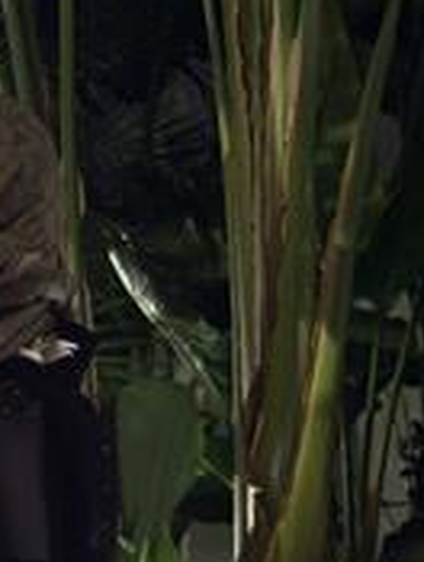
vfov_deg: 16.8
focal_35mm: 113
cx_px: 3
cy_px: 625
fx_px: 1839
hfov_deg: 13.0
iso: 320
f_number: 1.78
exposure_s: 1/40
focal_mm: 6.76
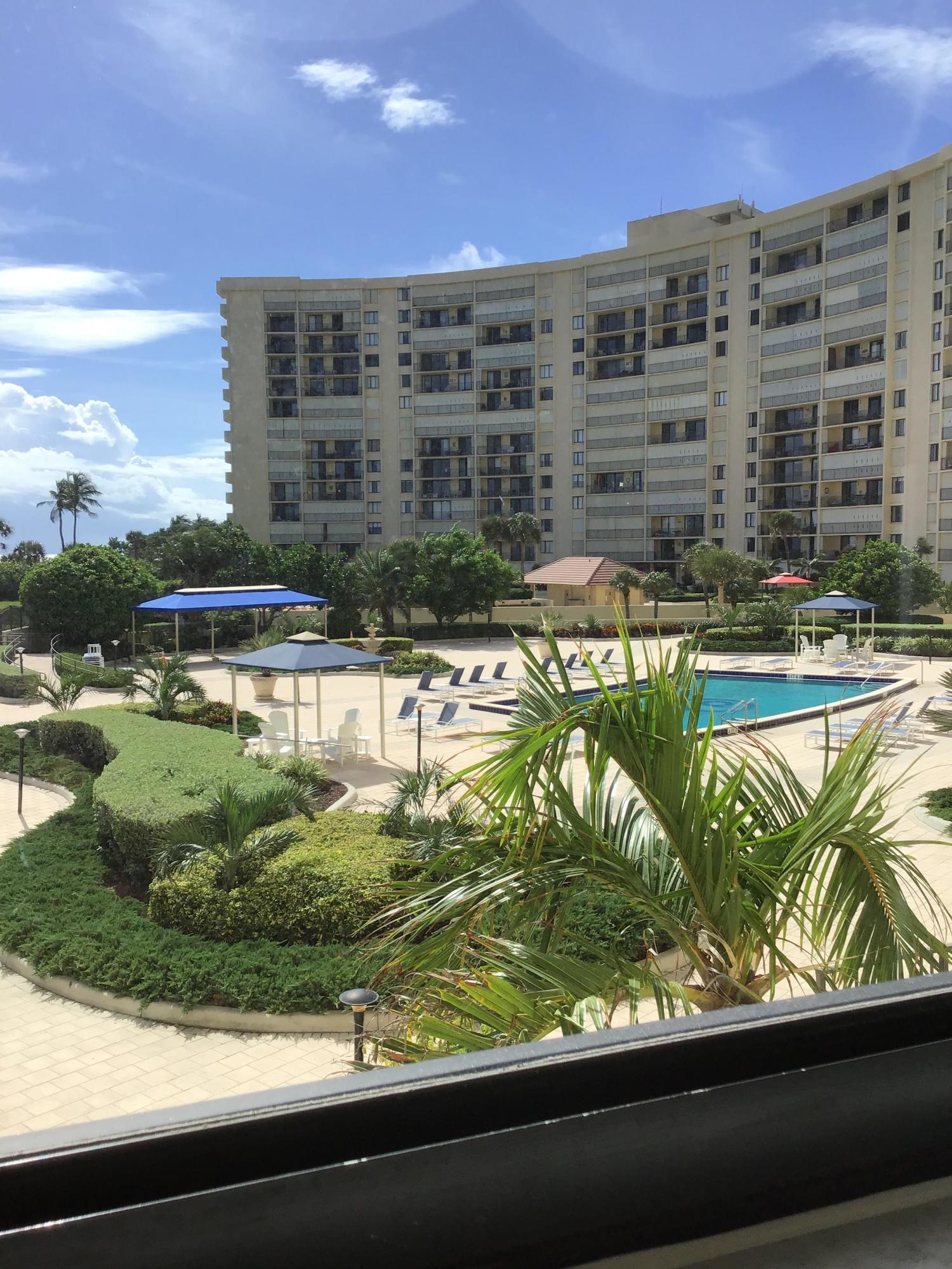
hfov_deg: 45.4
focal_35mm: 31
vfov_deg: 58.4
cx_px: 476
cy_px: 634
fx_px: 1137
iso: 25
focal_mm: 3.3
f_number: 2.4
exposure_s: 1/1148
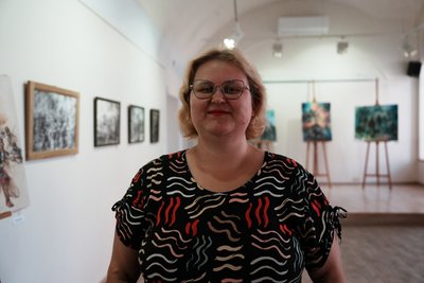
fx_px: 377
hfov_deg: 58.7
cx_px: 212
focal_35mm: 32
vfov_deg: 41.1
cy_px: 142
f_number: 2.8
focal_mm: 32
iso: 4000
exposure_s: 1/500
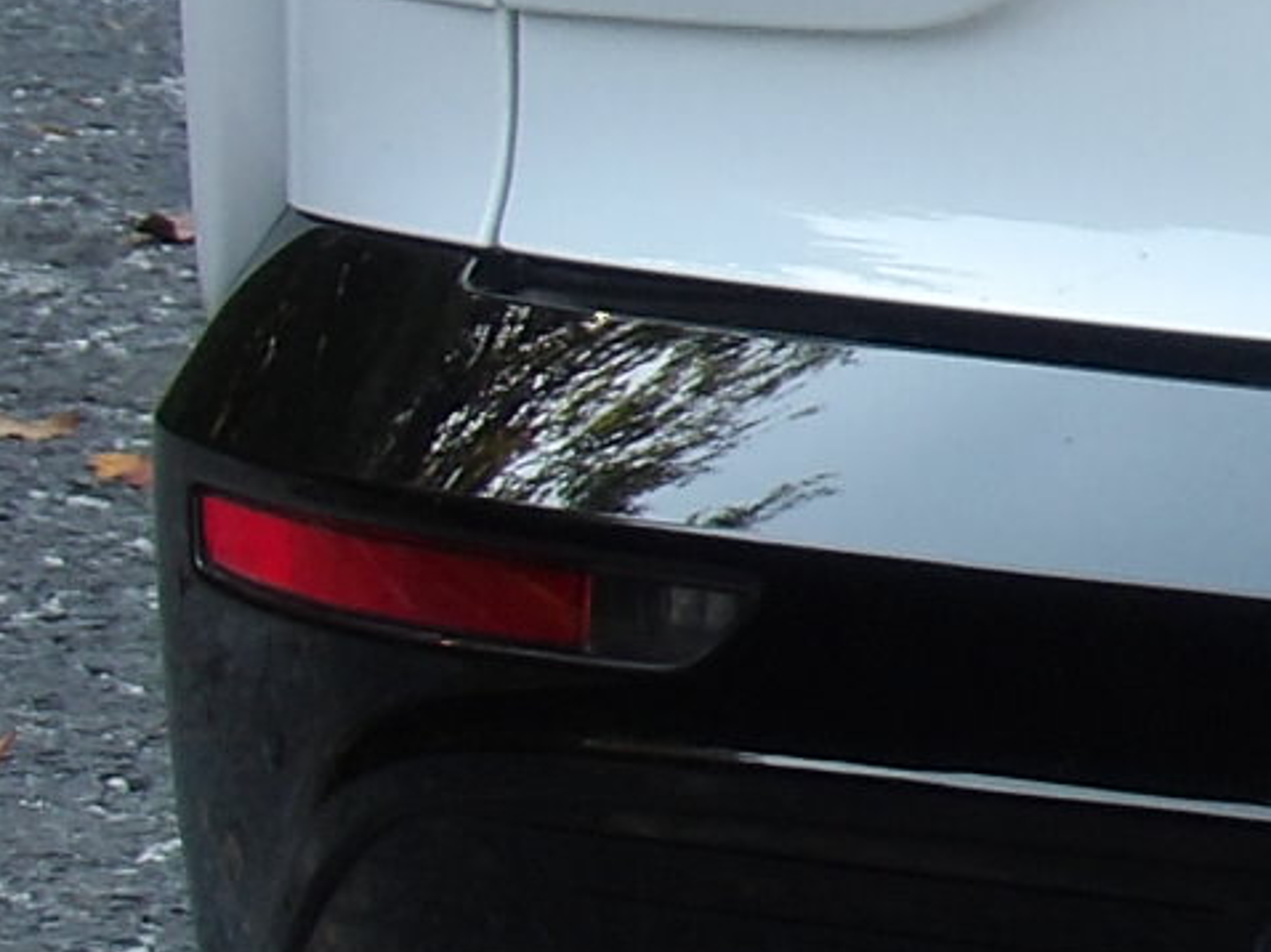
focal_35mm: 776
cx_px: 3271
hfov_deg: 2.5
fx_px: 28478
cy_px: 253
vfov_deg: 1.9
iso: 100
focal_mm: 25.6
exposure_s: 1/120
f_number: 4.3
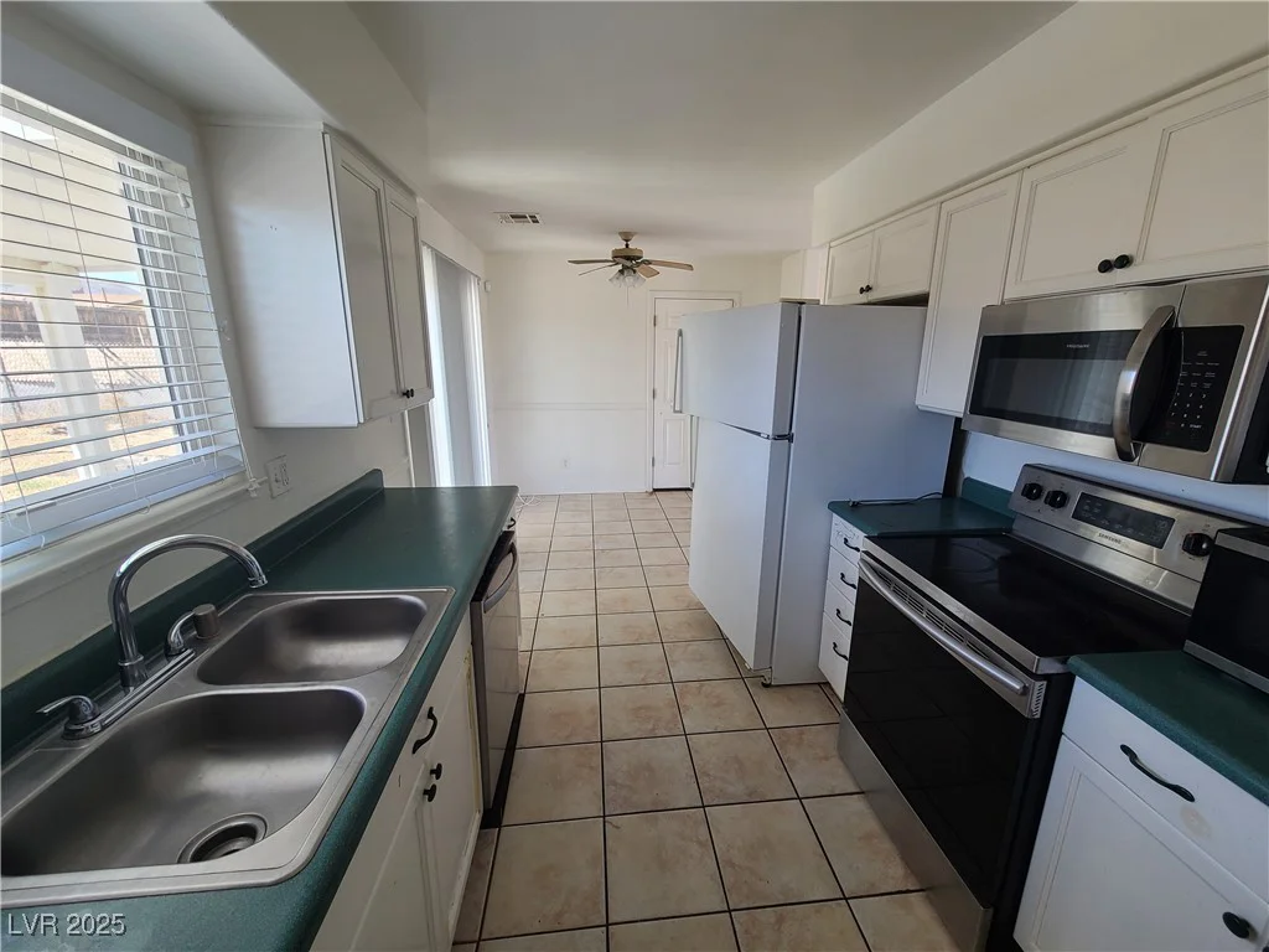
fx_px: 477
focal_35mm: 13
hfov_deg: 106.2
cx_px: 634
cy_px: 476
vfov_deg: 89.9
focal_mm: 2.2
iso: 100
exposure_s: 1/120
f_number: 2.2
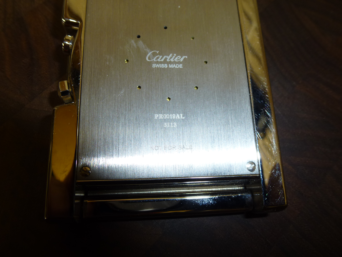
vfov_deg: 56.8
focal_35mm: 24
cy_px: 128
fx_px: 237
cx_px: 171
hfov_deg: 71.6
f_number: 3.3
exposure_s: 1/60
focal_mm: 4.3
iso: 100
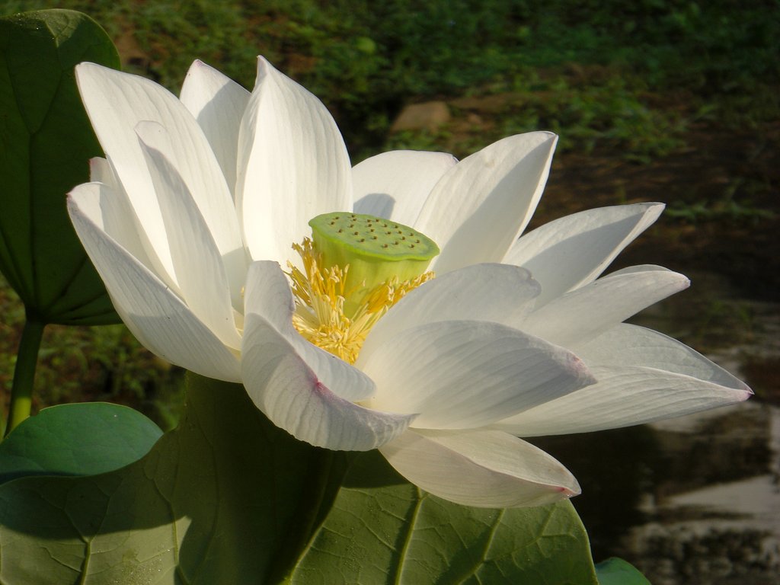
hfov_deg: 13.0
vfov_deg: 9.8
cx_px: 390
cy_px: 292
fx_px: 3425
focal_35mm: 152
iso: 50
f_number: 6
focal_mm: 25.2
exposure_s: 1/200
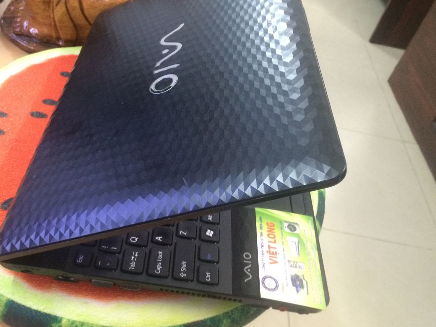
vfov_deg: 41.8
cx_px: 211
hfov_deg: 53.9
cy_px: 162
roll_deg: -16.4
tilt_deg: -41.8
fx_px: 428
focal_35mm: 34
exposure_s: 1/17
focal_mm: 4.15
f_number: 2.2
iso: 320
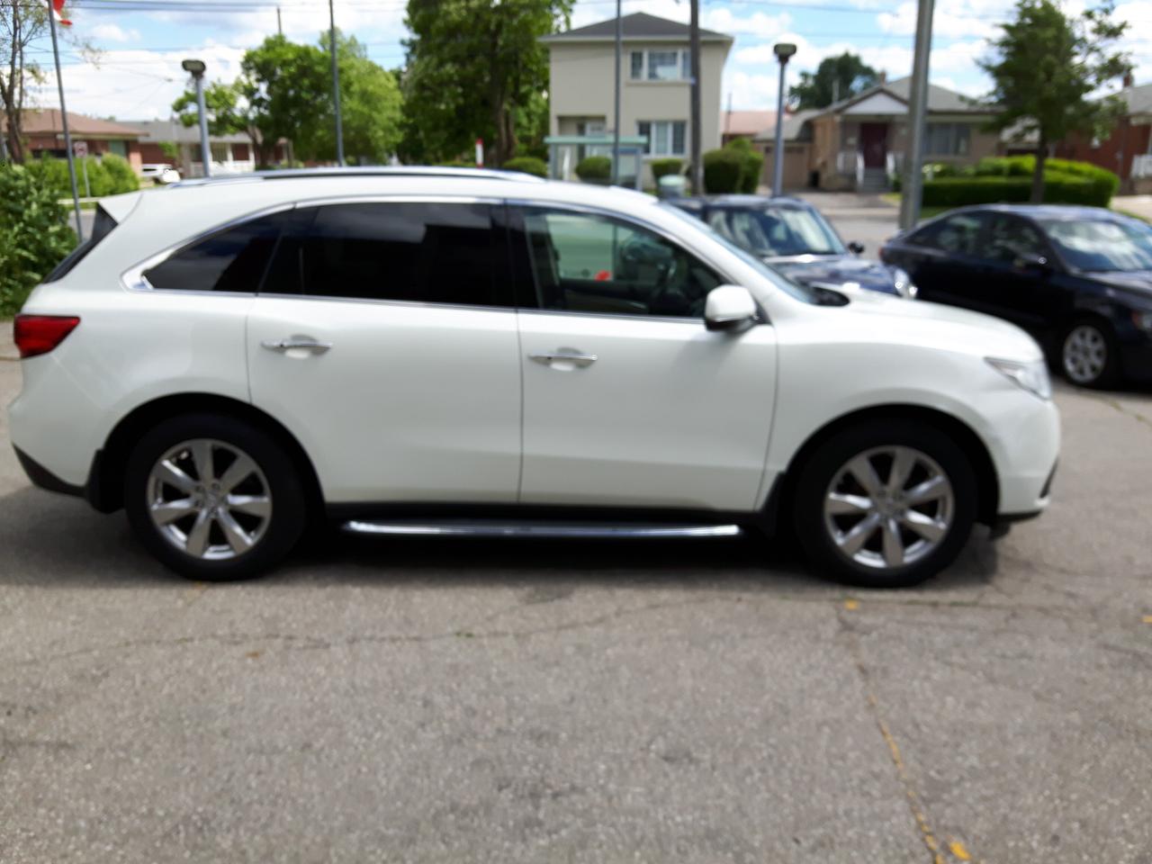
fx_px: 1032
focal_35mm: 31
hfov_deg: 58.4
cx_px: 576
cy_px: 432
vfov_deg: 45.4
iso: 40
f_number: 1.9
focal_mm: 3.7
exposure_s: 1/819
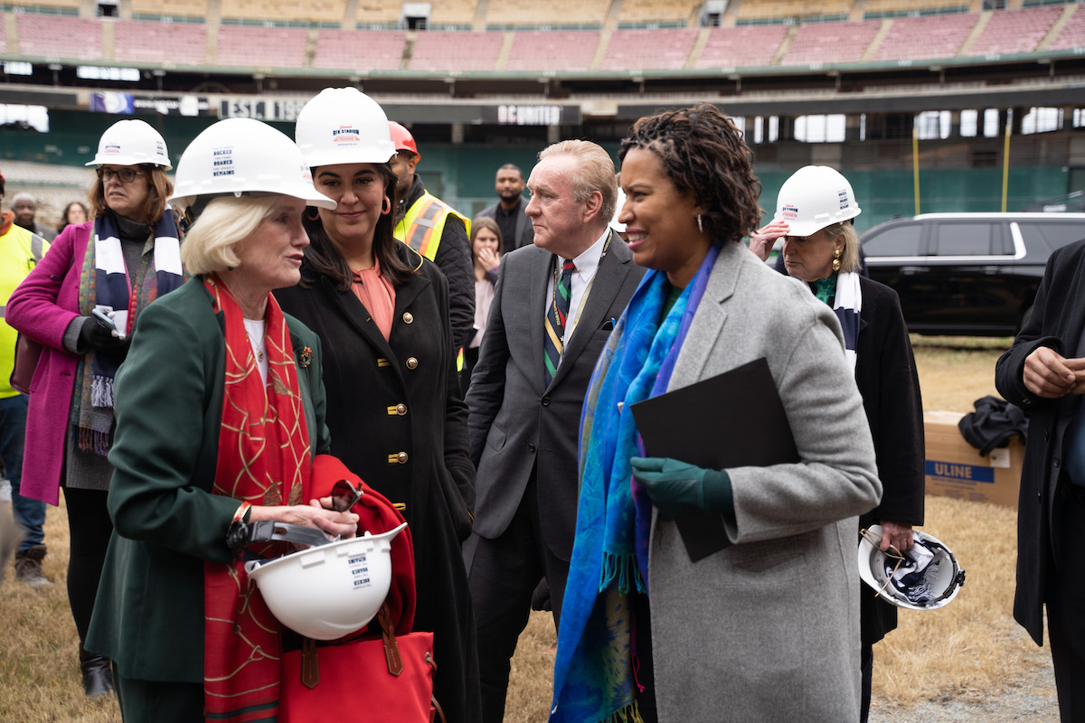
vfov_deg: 27.0
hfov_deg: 39.6
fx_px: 1507
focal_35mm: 50
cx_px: 542
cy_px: 362
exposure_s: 1/160
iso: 125
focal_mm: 50
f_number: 4
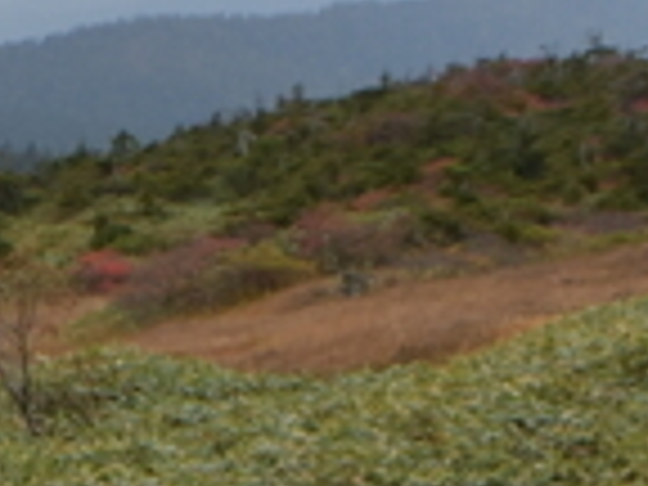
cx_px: -1040
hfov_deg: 8.6
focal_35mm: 204
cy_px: 288
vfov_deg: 7.3
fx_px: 3819
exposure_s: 1/250
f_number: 8
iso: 125
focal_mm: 17
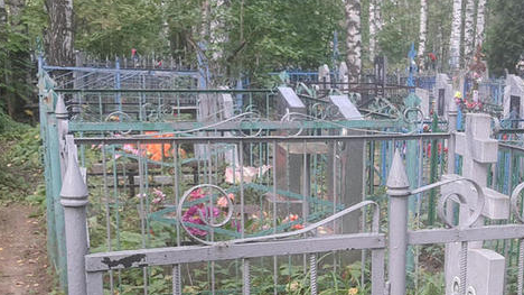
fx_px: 861
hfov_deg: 33.3
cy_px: 257
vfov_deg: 19.1
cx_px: 378
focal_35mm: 62
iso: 80
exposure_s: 1/100
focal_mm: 4.32
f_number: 1.7
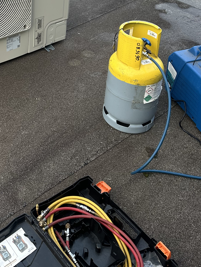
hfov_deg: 26.2
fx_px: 410
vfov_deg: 33.9
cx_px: 2
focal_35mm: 53
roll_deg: +3.5
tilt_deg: -29.2
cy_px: 18
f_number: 1.78
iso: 80
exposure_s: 1/297
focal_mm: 6.86
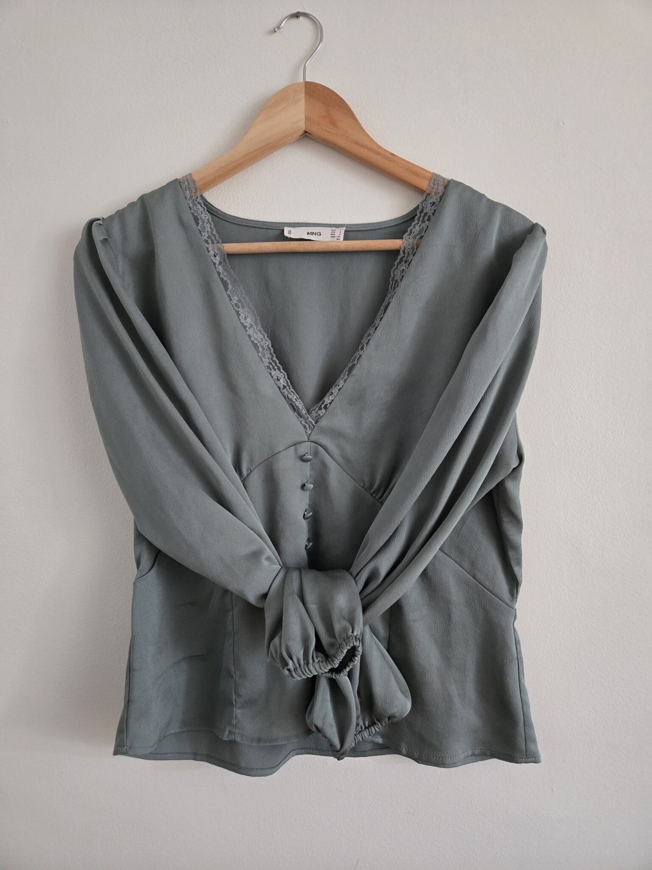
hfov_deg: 58.9
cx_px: 326
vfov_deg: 73.9
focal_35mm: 23
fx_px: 578
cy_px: 435
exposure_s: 1/60
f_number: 1.8
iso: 800
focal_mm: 5.4
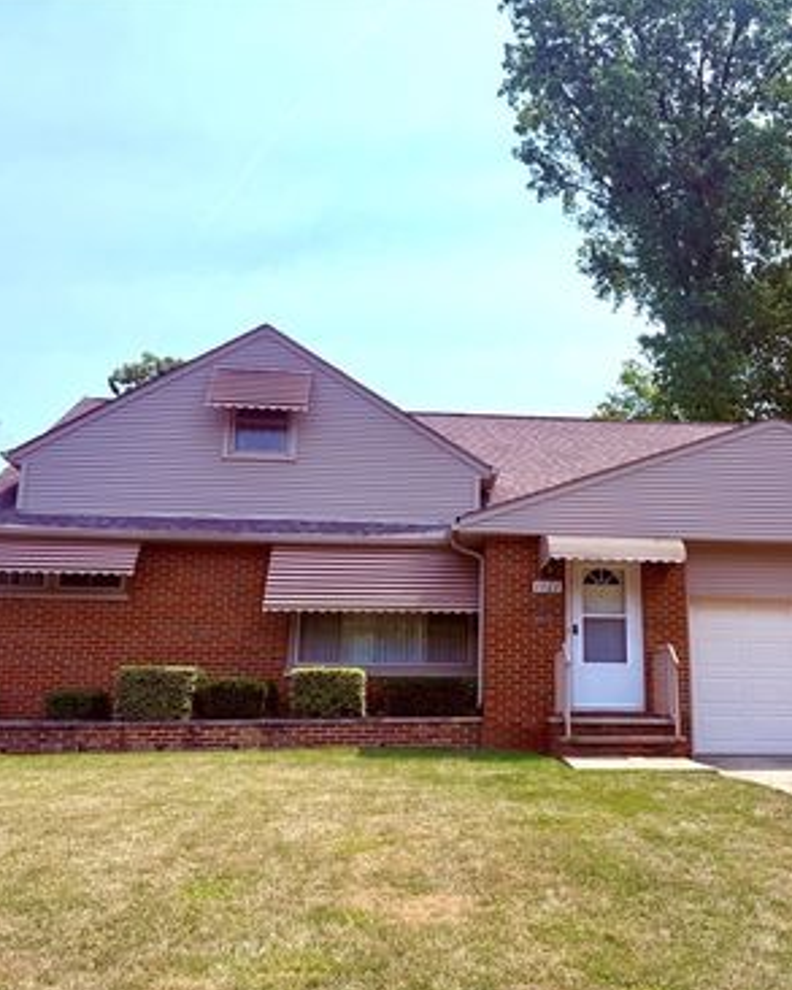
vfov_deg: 55.7
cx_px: 522
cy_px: 496
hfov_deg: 45.2
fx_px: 937
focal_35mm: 32
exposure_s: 1/5714
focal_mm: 6.76
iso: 80
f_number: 1.78
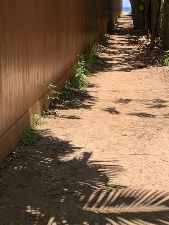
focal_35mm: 69
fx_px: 449
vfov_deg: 28.1
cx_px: 115
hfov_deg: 21.2
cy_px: 86
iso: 25
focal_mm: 4.25
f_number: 1.8
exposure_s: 1/651
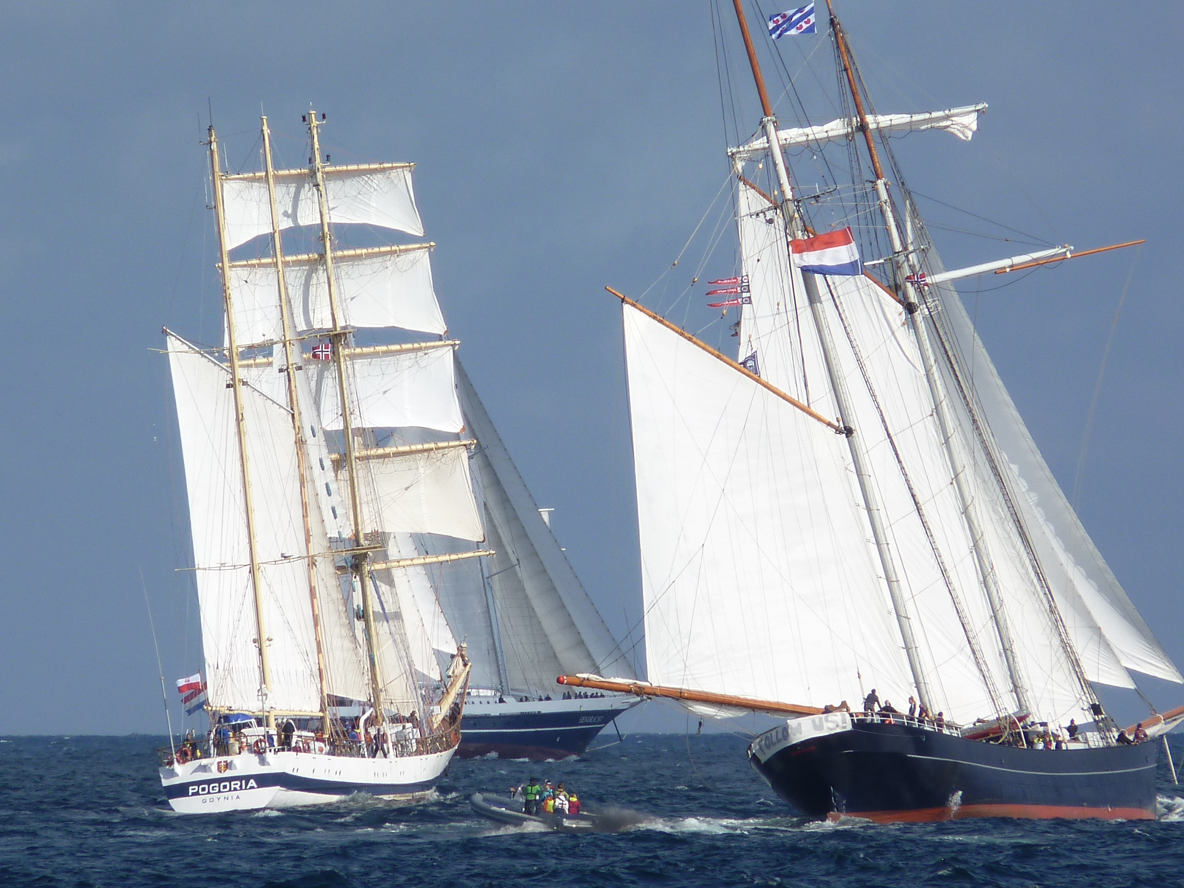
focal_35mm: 673
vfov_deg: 2.2
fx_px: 23019
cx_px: 476
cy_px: 409
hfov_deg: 2.9
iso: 80
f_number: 6.3
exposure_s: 1/500
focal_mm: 76.1
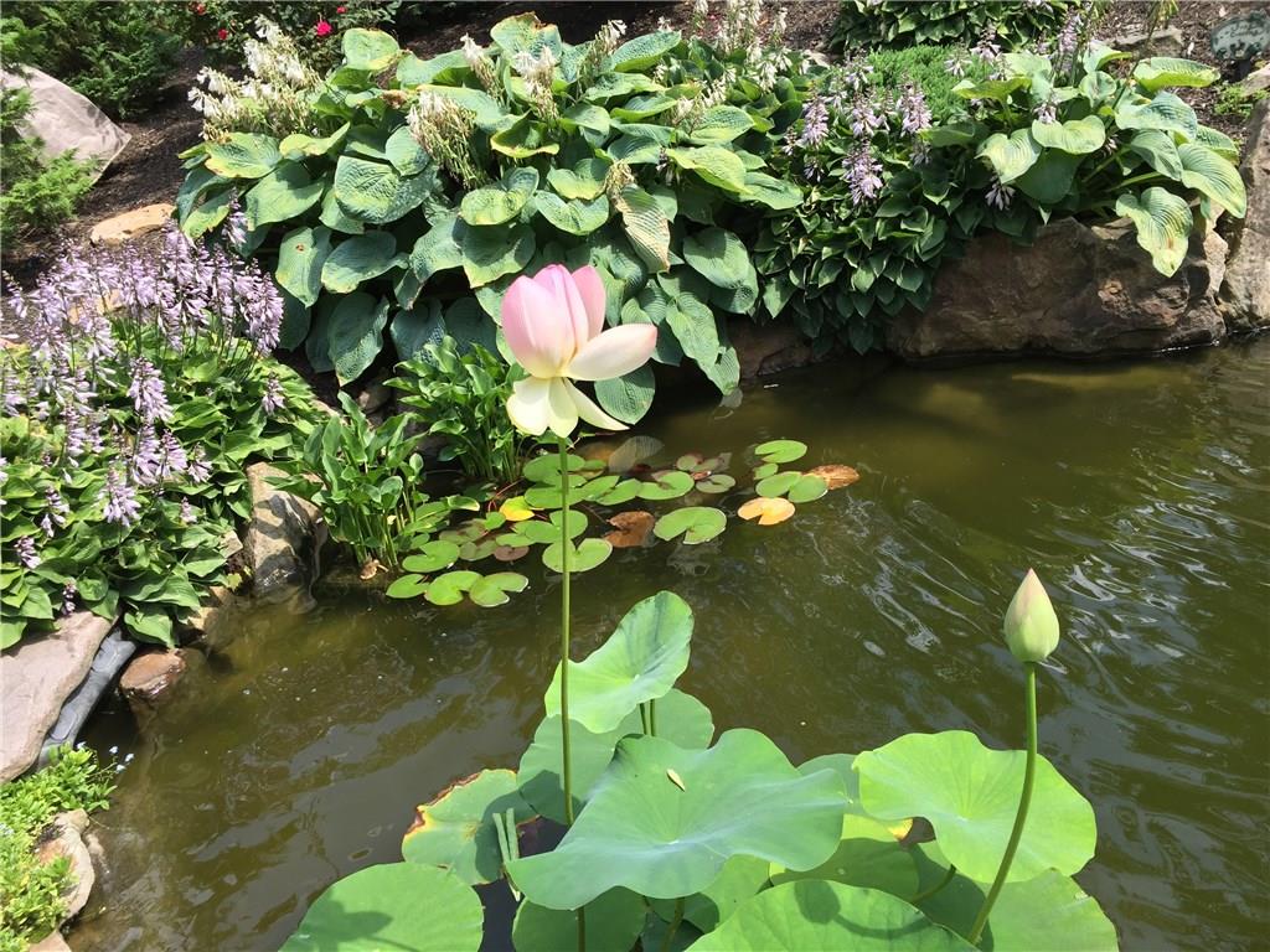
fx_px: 1064
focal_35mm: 29
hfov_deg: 61.7
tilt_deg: -26.2
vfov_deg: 48.2
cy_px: 476
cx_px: 635
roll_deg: +8.2
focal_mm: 4.15
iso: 32
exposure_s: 1/732
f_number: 2.2
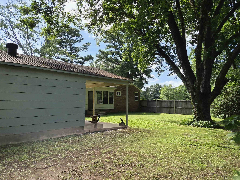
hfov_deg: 71.6
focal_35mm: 24
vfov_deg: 56.8
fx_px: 166
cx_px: 121
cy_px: 94
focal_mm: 5.4
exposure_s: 1/5000
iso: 80
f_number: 1.8
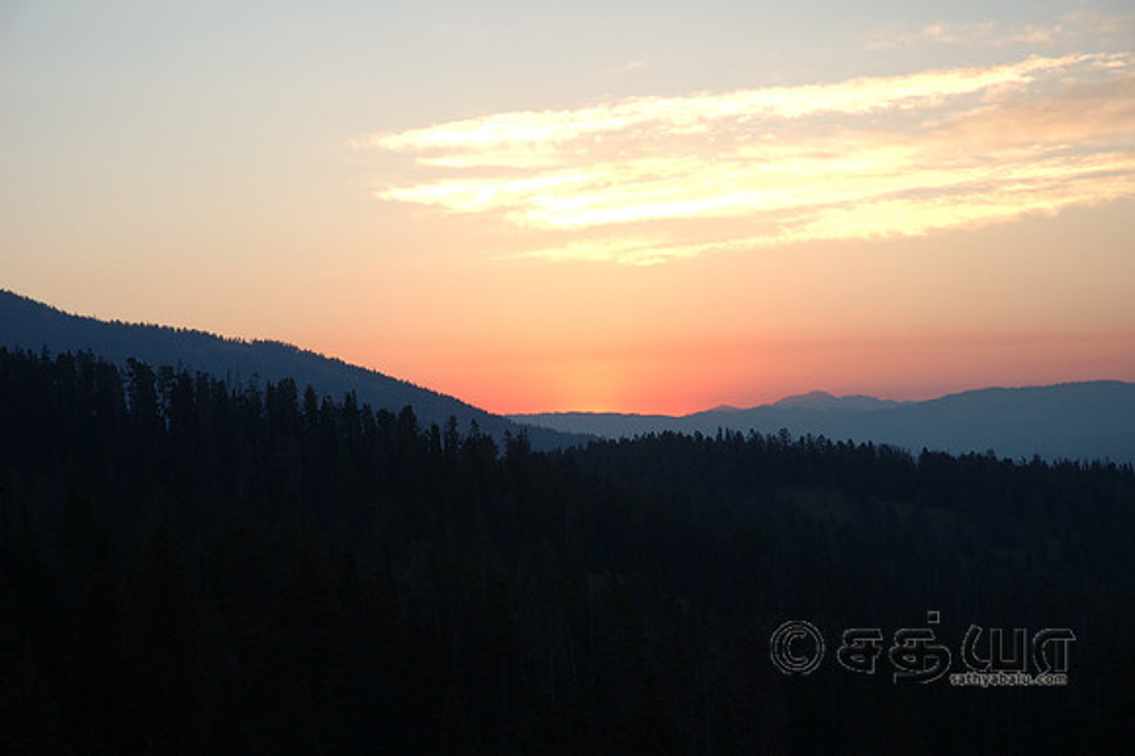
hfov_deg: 19.5
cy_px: 378
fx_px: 3308
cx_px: 568
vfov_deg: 13.0
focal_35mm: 105
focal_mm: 70
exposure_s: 1/160
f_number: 6.3
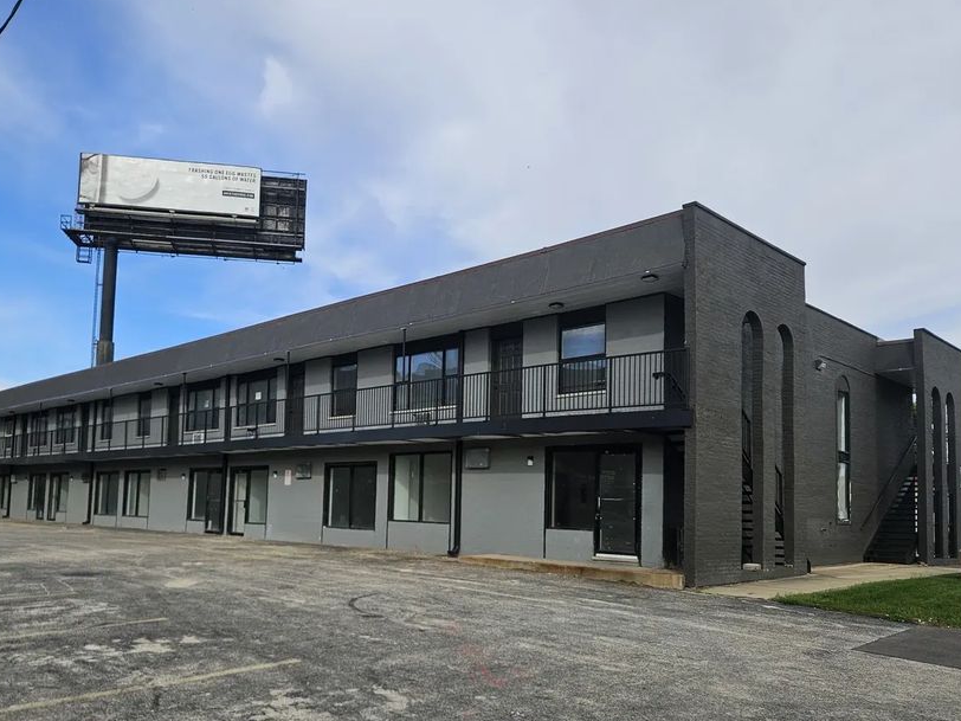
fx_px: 805
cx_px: 387
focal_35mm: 29
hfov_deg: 61.2
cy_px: 446
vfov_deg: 47.8
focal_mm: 5.4
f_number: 1.8
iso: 25
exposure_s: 1/1279
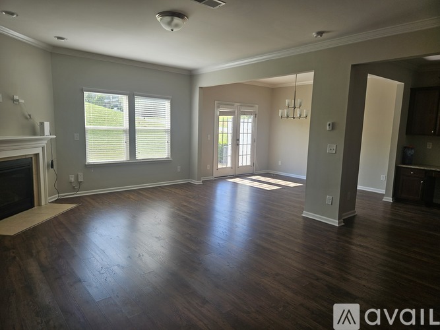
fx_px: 292
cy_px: 165
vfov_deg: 58.9
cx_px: 220
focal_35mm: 23
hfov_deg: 73.9
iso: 25
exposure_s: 1/180
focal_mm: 5.4
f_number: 1.8
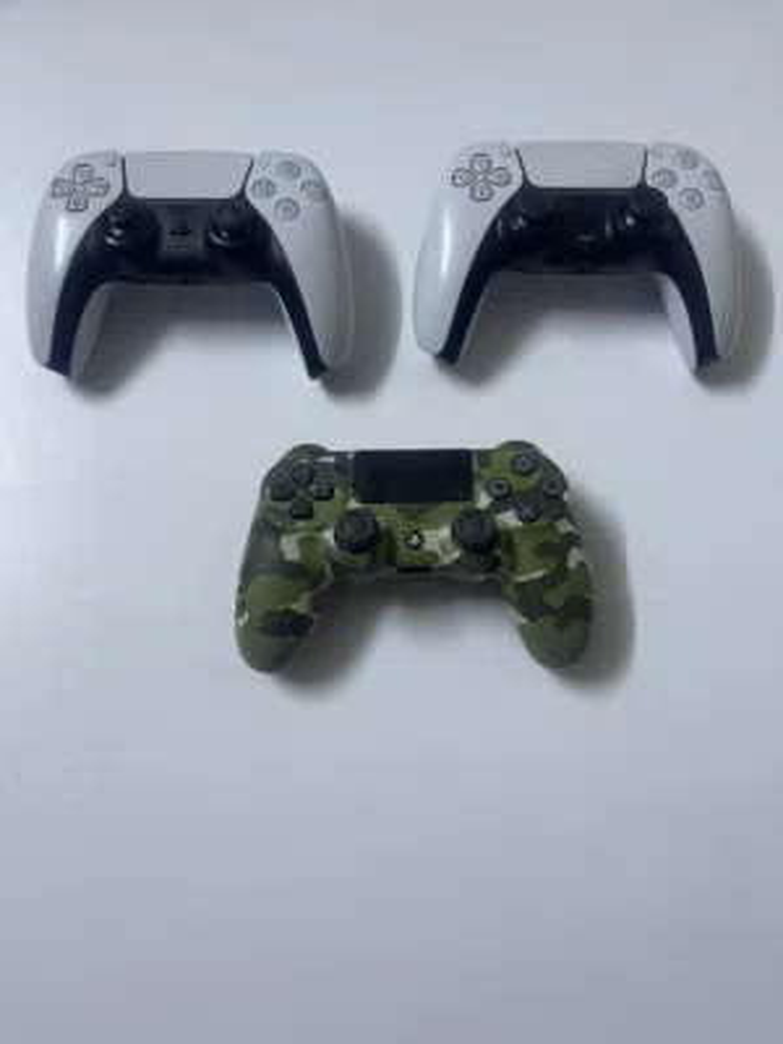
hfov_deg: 54.9
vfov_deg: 69.4
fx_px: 754
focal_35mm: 25
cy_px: 522
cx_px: 392
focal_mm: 5.1
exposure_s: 1/50
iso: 80
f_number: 1.6
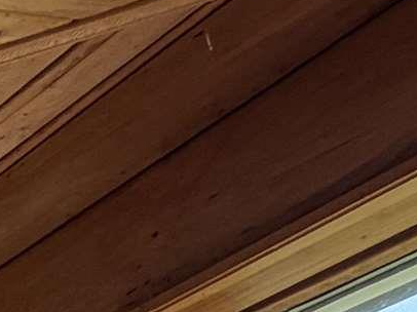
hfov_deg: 11.8
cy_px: 1118
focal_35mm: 106
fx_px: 1276
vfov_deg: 8.9
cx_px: -778
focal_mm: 2.22
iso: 40
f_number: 2.2
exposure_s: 1/128
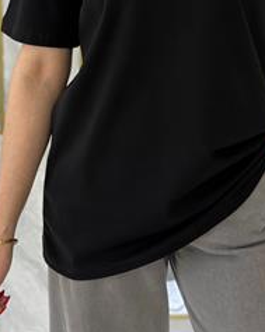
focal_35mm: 103
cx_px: 174
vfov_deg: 18.1
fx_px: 1012
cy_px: -17
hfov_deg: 14.9
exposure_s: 1/50
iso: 200
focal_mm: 6.86
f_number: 1.78
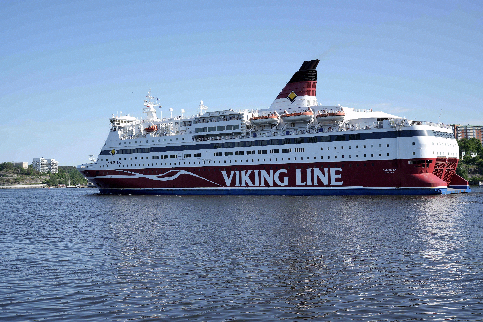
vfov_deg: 31.9
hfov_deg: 46.4
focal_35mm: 42
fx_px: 563
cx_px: 242
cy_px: 161
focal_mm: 42
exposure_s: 1/250
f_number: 8
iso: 100
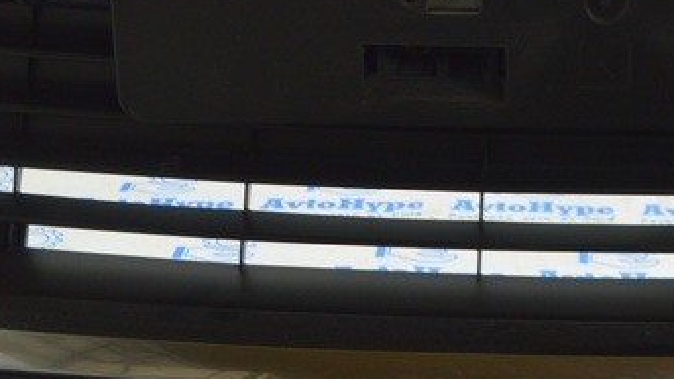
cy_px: -50
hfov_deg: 20.4
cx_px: 576
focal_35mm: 103
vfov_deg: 11.6
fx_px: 1841
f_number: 5.6
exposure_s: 1/20
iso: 400
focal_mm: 22
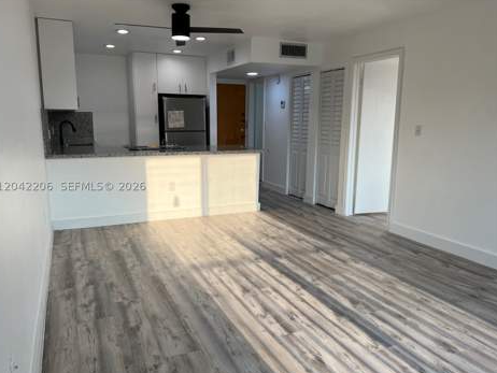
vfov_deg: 51.4
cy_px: 186
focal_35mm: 27
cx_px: 244
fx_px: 388
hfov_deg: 65.3
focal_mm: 5.7
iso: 40
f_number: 1.5
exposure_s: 1/274
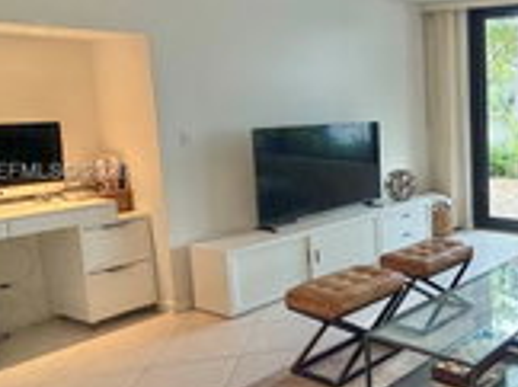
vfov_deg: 38.5
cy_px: 173
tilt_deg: -7.9
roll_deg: +0.1
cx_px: 545
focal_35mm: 37
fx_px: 553
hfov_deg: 41.8
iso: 200
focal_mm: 2.22
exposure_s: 1/120
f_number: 2.2
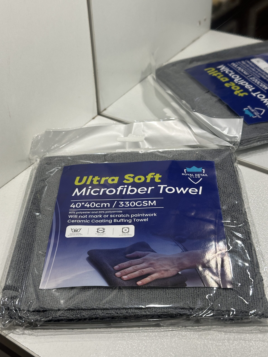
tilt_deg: -39.9
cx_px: 134
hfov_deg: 30.3
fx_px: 495
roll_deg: +2.6
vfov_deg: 39.7
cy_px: 178
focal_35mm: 48
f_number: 1.78
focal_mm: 6.86
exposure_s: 1/176
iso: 50
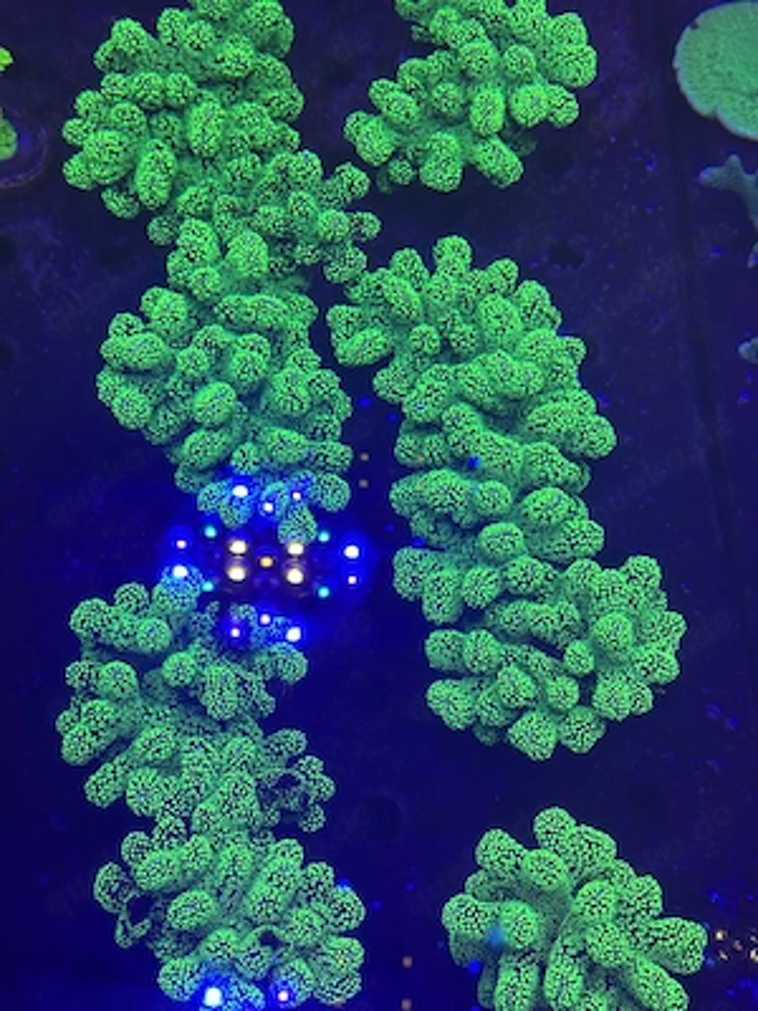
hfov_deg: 30.3
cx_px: 379
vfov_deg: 39.7
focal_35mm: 48
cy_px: 506
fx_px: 1401
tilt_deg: -53.7
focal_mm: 6.86
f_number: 1.78
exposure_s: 1/72
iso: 80
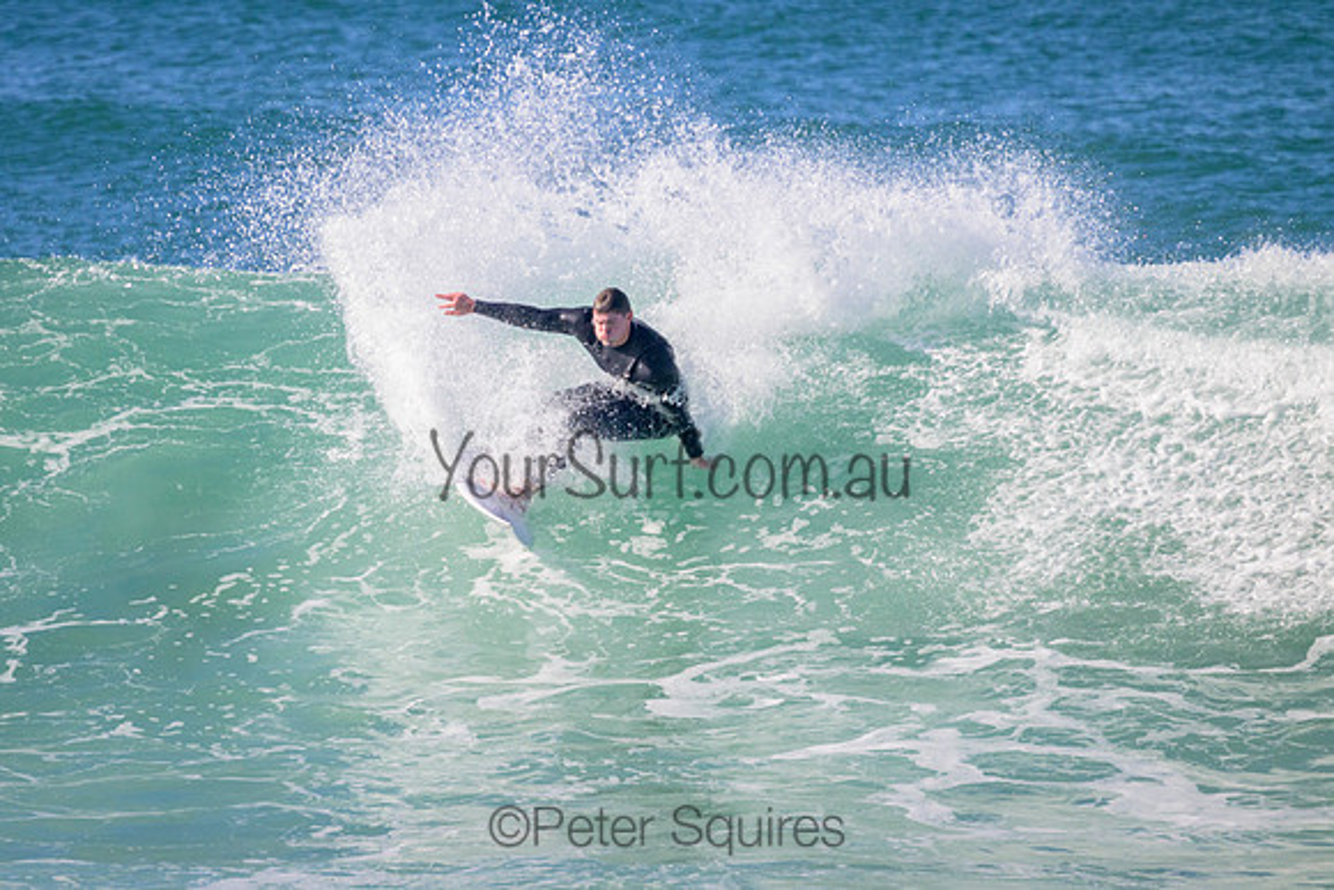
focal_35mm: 853
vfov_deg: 1.6
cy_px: 454
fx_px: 31621
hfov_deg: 2.4
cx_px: 623
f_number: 11
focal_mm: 800
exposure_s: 1/2000
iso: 1100
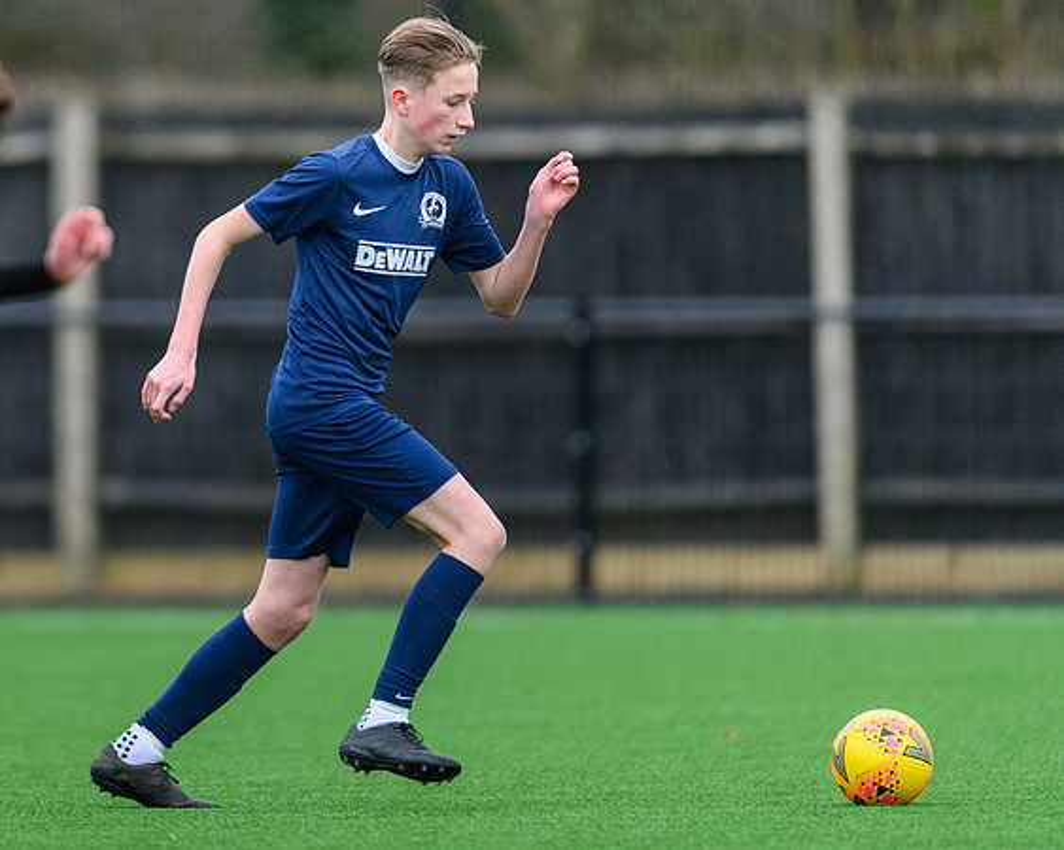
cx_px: 172
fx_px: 19802
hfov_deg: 3.1
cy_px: 518
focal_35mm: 629
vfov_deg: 2.5
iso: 5000
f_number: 2.8
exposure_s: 1/2000
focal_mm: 400
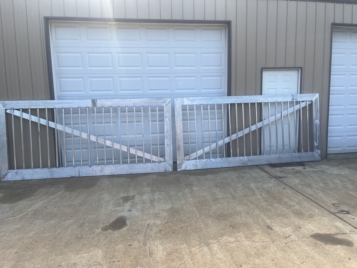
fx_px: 268
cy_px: 134
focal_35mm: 26
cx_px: 178
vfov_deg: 53.1
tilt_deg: -8.0
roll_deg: +1.1
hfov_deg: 67.3
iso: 50
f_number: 1.6
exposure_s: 1/751
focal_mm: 5.1
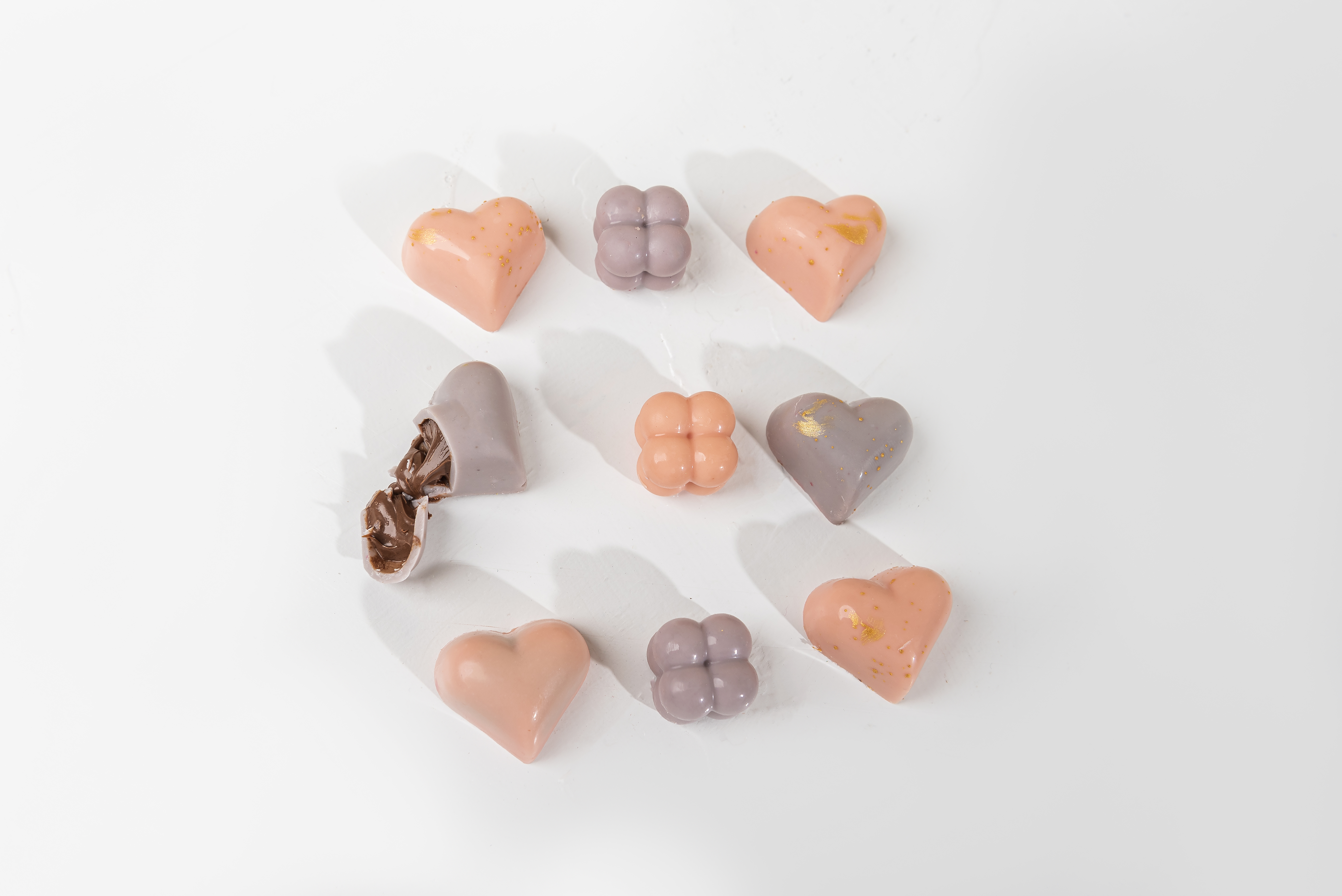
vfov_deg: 36.9
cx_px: 656
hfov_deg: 53.1
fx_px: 1342
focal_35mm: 36
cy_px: 449
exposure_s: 1/160
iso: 100
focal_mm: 34
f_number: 8
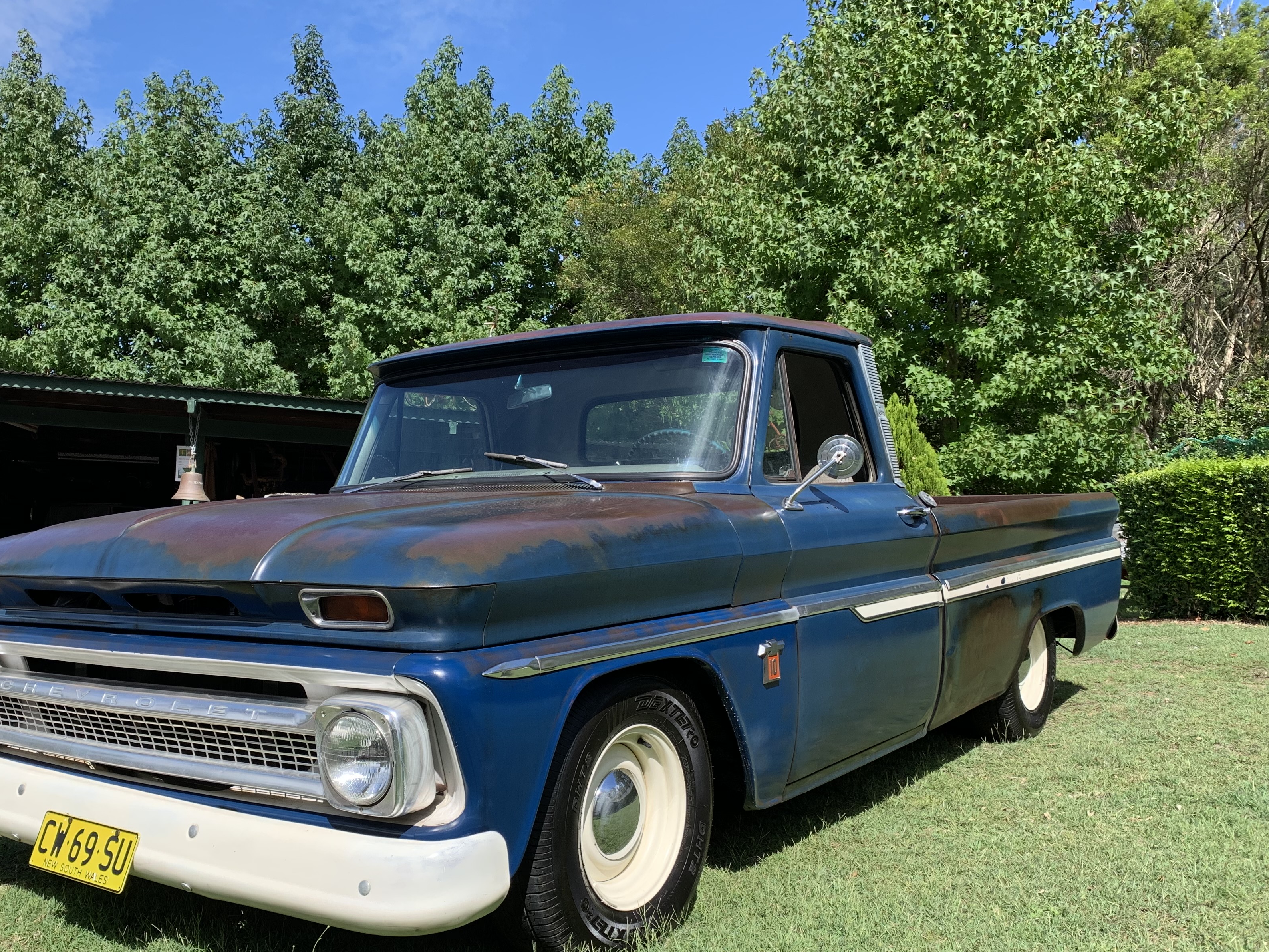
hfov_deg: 55.0
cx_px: 522
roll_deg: -3.1
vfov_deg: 42.7
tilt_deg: -0.9
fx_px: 1210
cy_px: 572
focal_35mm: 33
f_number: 1.8
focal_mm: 4.25
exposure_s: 1/1266
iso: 25
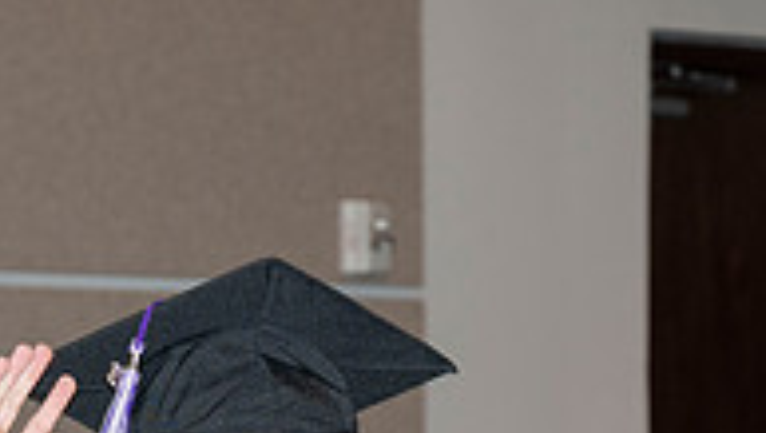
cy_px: 886
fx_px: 5733
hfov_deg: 7.6
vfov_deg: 4.3
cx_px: 453
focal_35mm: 282
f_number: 5.6
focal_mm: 77
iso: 800
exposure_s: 1/80
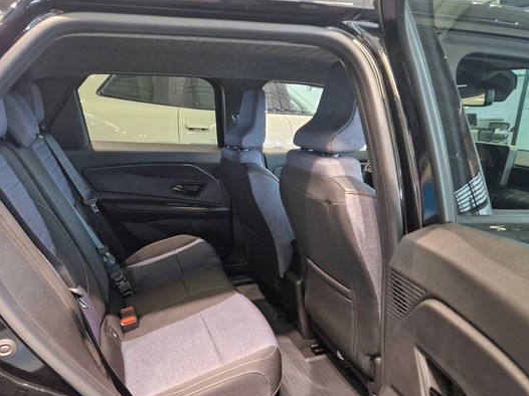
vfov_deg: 49.4
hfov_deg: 63.4
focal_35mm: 28
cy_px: 239
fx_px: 428
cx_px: 248
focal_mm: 5.4
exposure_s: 1/100
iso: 320
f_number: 1.8
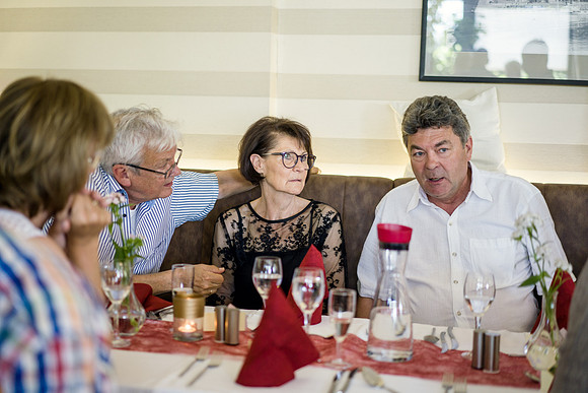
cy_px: 196
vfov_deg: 24.6
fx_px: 899
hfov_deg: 36.2
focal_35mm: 55
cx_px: 294
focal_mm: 55
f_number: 1.8
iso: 500
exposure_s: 1/100
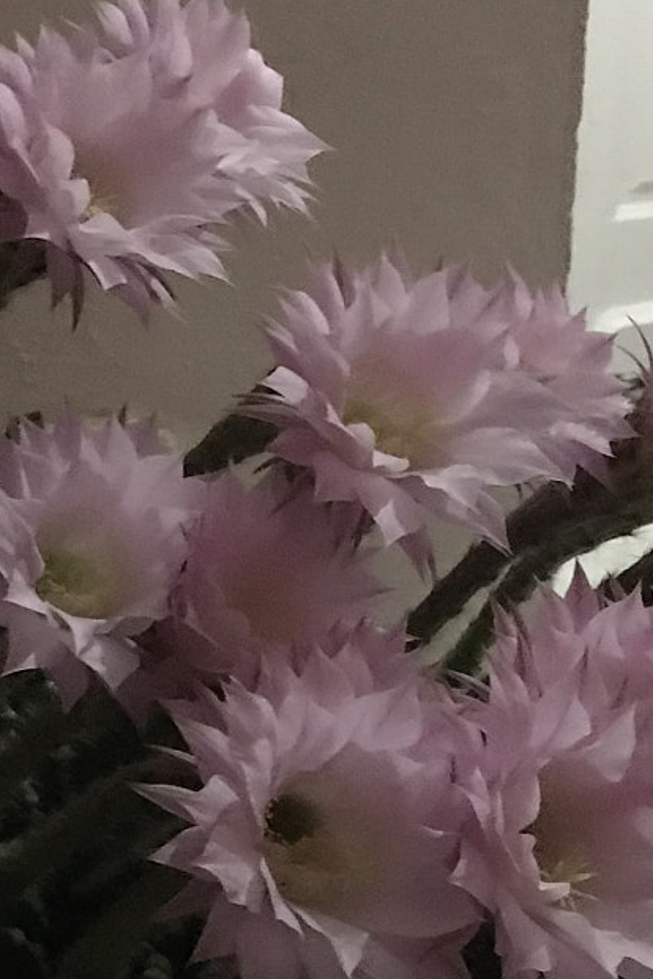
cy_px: 817
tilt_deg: -25.9
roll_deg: +1.0
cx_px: 268
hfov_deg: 18.2
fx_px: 2040
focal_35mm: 75
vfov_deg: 26.4
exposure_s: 1/4
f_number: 1.8
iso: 100
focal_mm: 3.99
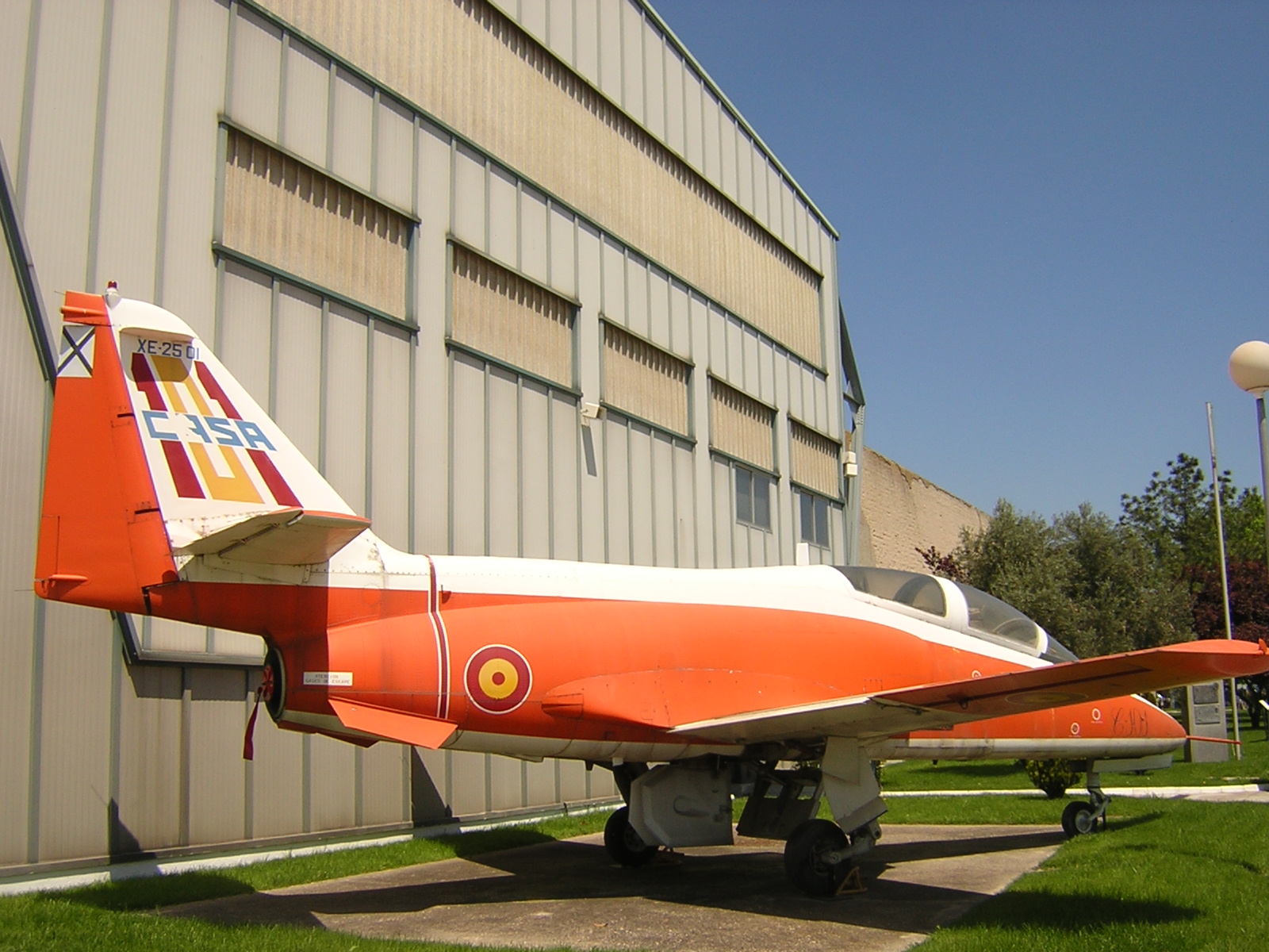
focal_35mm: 36
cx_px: 634
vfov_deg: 39.7
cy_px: 476
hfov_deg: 51.4
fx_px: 1320
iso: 100
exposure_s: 1/451
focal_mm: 4.7
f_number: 5.2
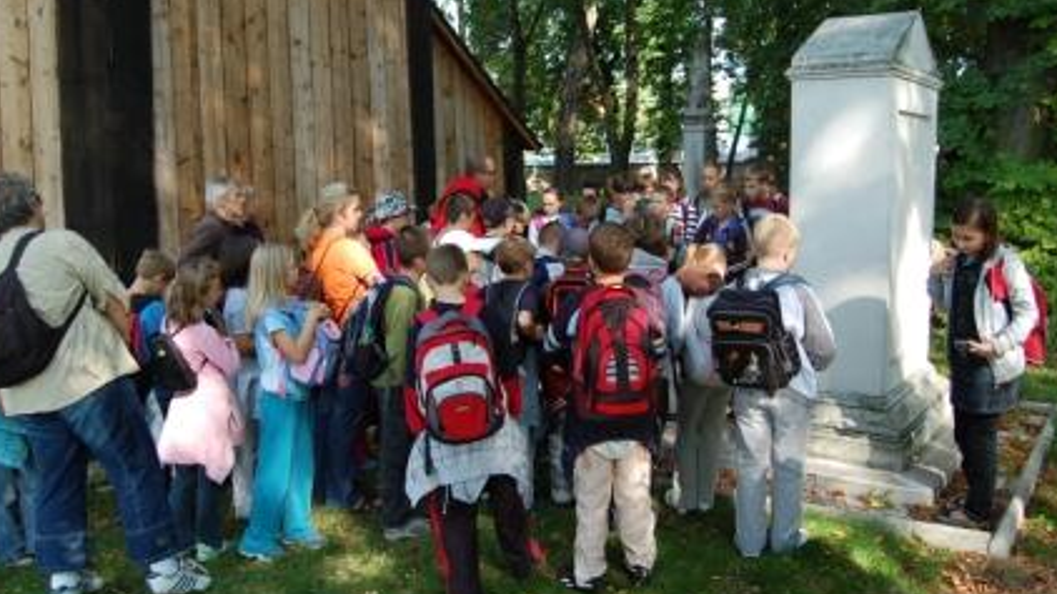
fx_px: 841
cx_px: 526
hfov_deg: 64.3
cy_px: 281
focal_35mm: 30
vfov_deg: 38.9
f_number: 5.6
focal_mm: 18
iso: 220
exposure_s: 1/125
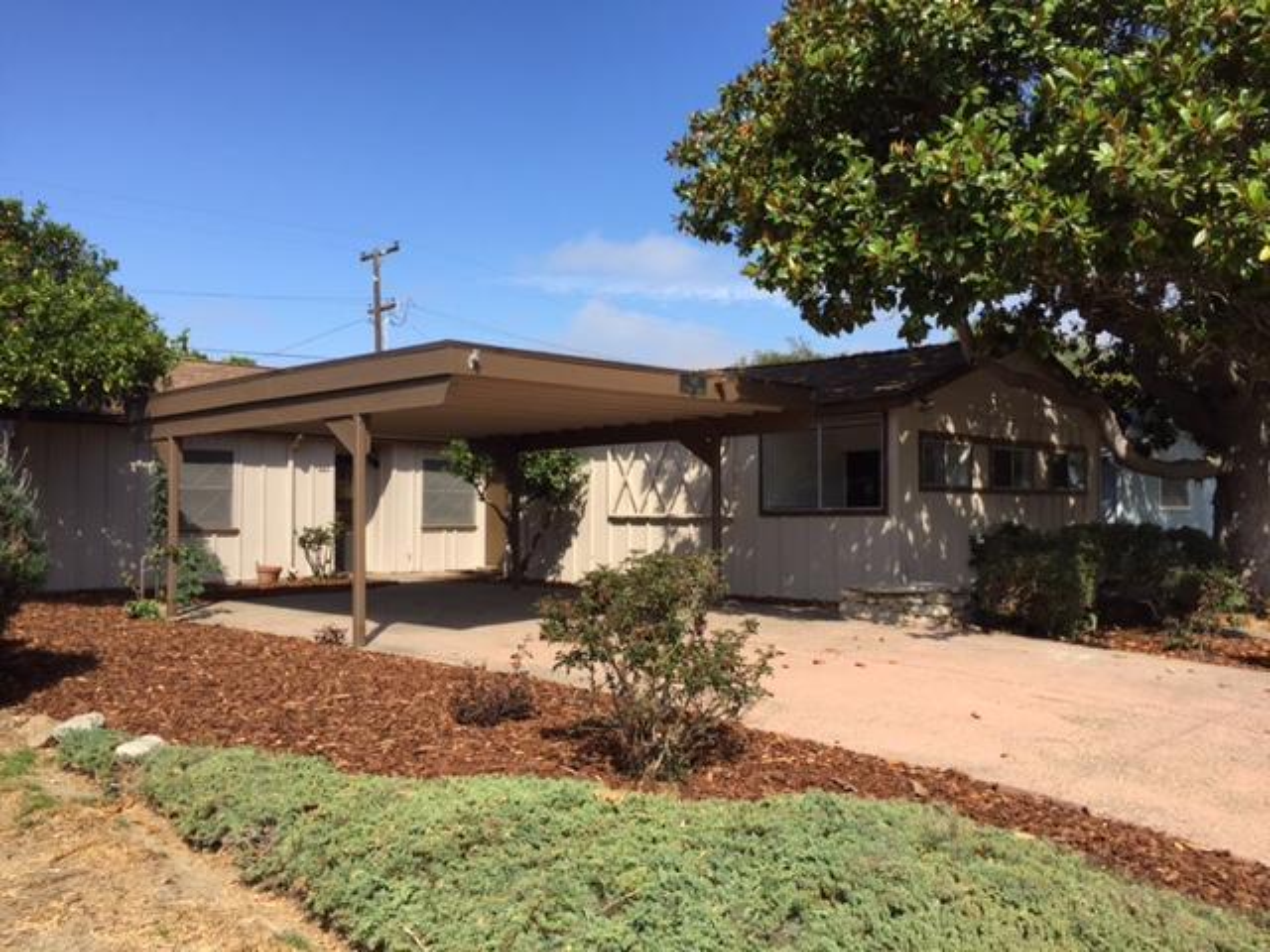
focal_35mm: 29
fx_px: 1064
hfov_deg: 61.7
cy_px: 476
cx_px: 635
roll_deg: -1.3
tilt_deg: +0.3
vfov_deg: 48.2
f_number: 2.2
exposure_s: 1/1647
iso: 32
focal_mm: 4.15
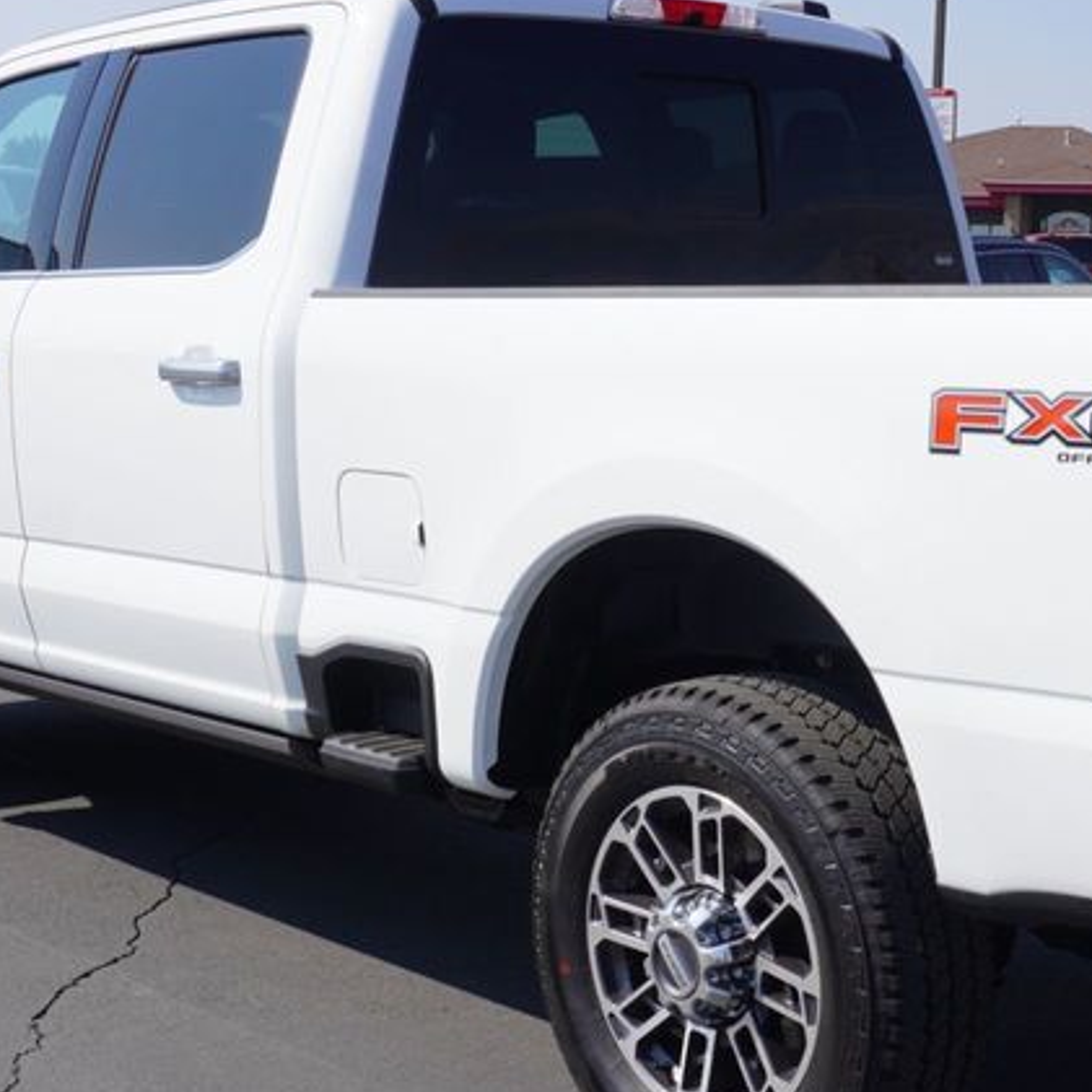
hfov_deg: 27.4
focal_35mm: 62
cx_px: 799
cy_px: 641
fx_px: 2213
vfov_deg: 27.7
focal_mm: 20
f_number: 10
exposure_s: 1/160
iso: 100
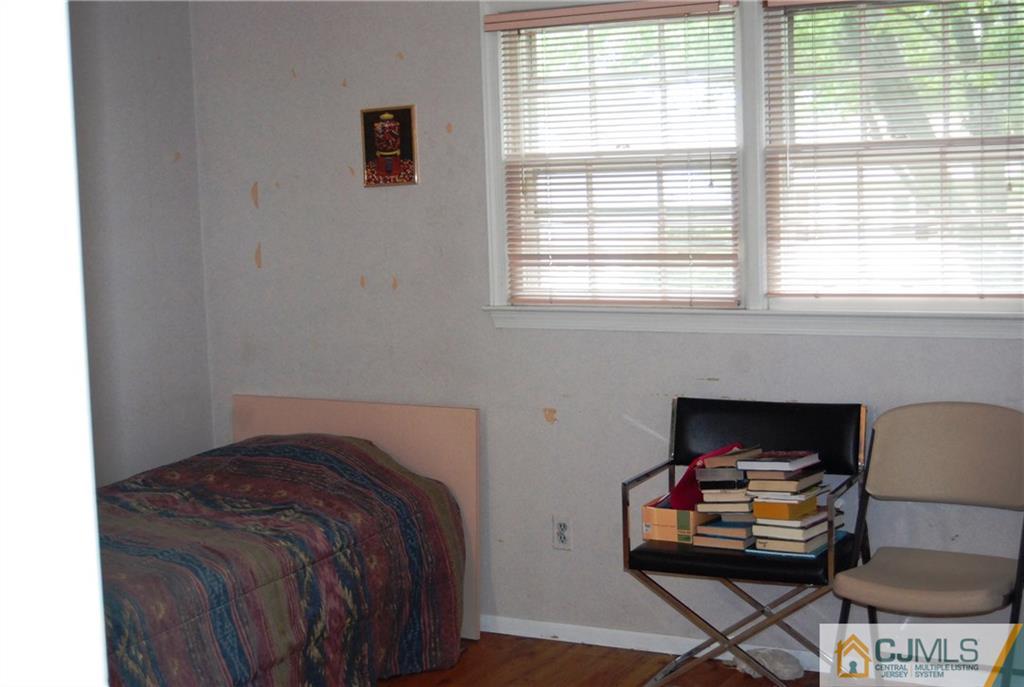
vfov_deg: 25.9
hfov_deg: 37.8
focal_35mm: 52
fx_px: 1496
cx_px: 512
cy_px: 344
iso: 1000
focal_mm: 35
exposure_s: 1/60
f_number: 5
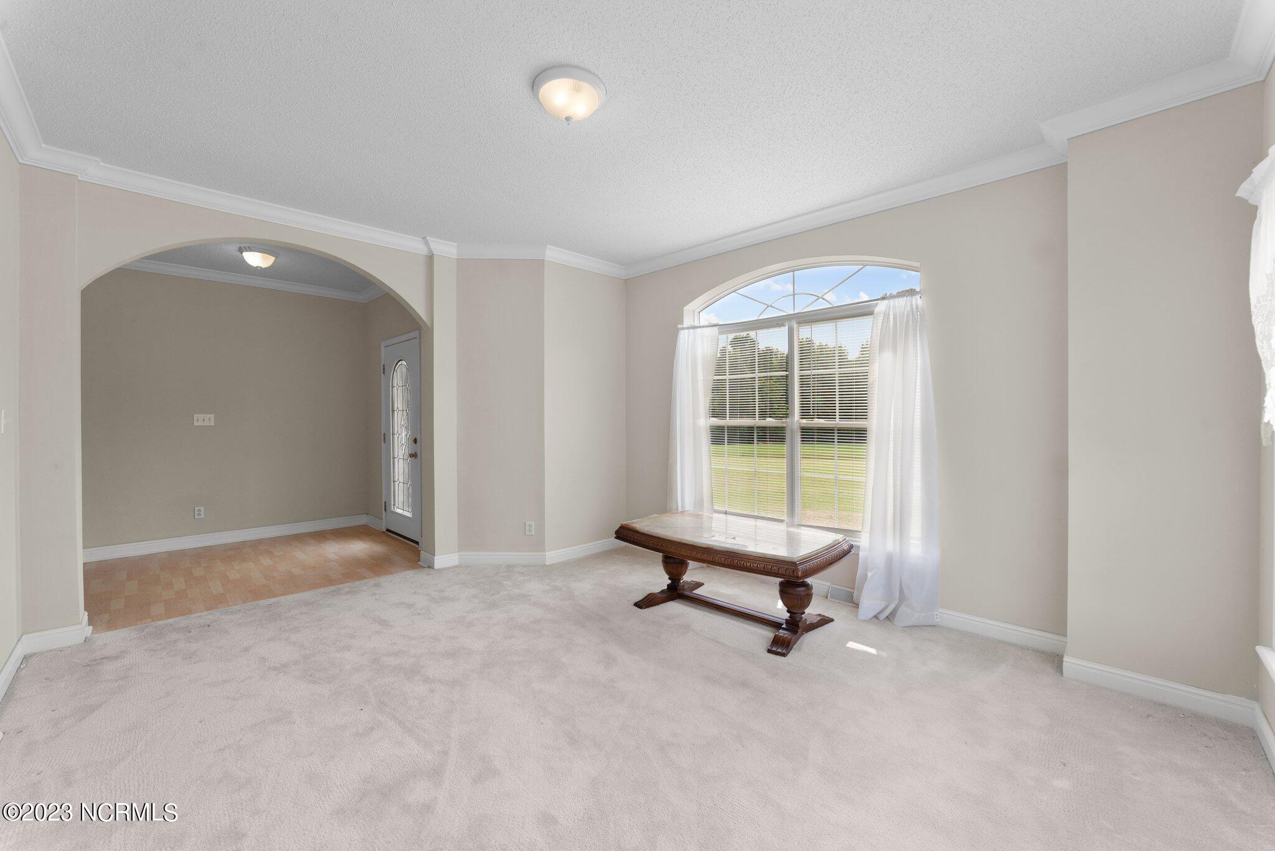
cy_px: 426
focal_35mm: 14
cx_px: 638
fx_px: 496
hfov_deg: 104.2
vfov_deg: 81.3
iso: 100
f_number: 8
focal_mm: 14
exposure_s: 1/80
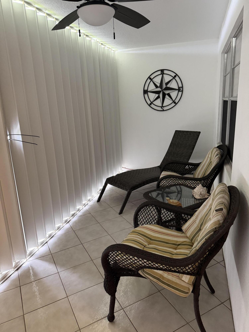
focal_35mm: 24
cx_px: 124
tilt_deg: -14.6
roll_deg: +3.0
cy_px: 166
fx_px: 230
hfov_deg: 56.8
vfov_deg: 71.6
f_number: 1.78
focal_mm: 6.76
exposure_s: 1/60
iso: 640
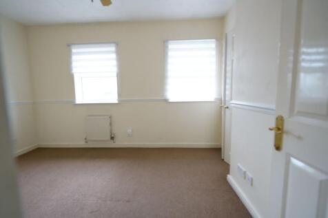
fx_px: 146
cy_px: 109
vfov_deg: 73.7
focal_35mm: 16
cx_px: 164
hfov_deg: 96.8
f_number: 5
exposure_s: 1/15
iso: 400
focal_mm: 16
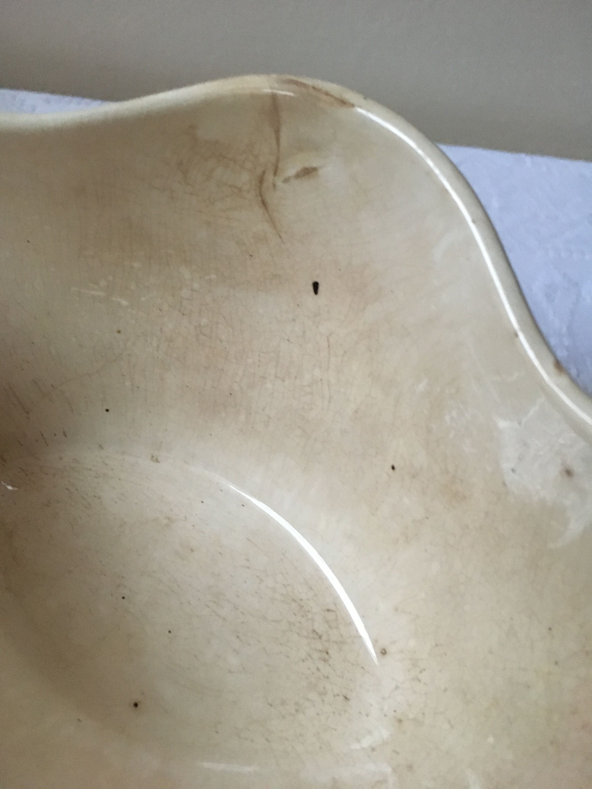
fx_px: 661
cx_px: 296
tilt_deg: -56.0
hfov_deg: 48.2
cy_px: 394
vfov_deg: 61.7
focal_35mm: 29
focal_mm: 4.15
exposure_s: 1/17
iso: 250
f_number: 2.2
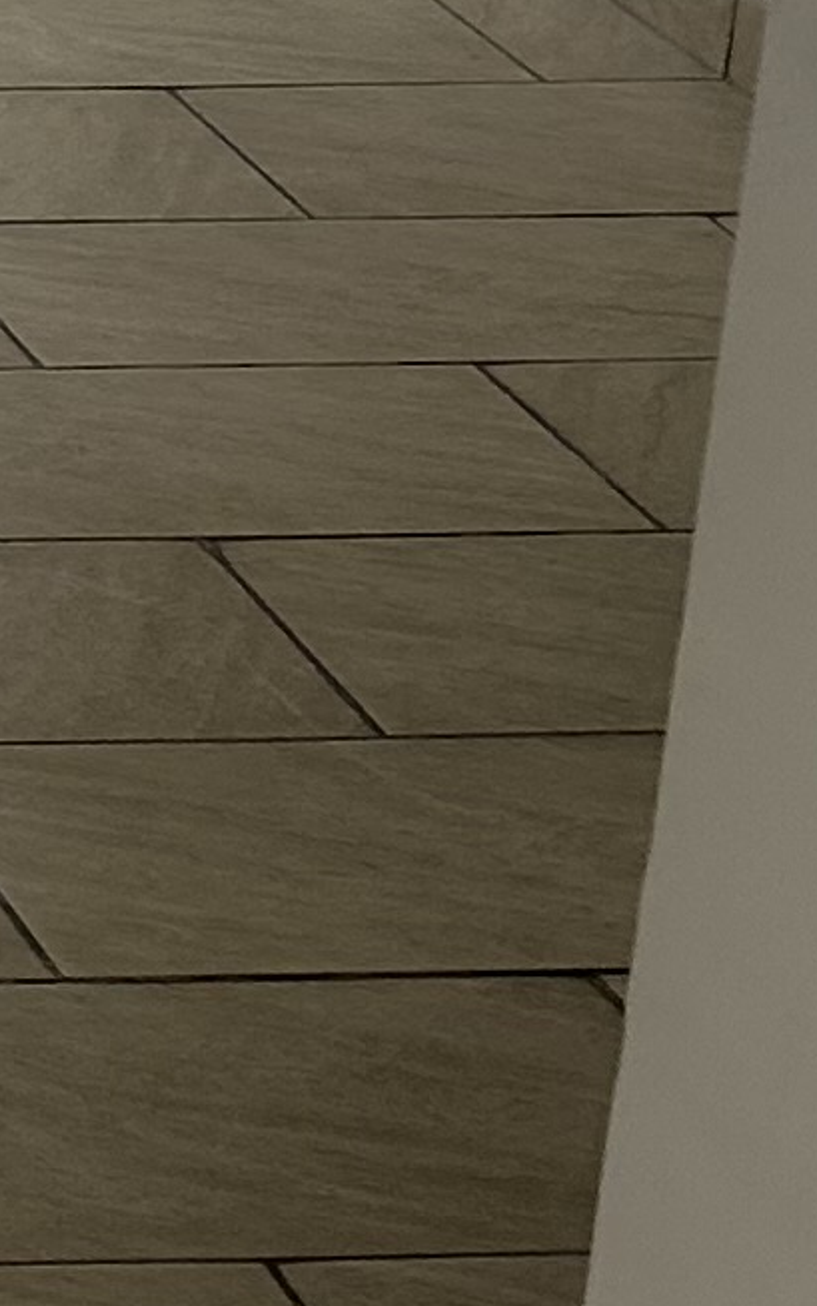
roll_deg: +0.4
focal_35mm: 170
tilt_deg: -17.8
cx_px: -1744
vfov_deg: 12.2
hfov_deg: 6.9
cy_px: 98
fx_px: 6054
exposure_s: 1/121
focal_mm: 5.7
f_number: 1.5
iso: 64
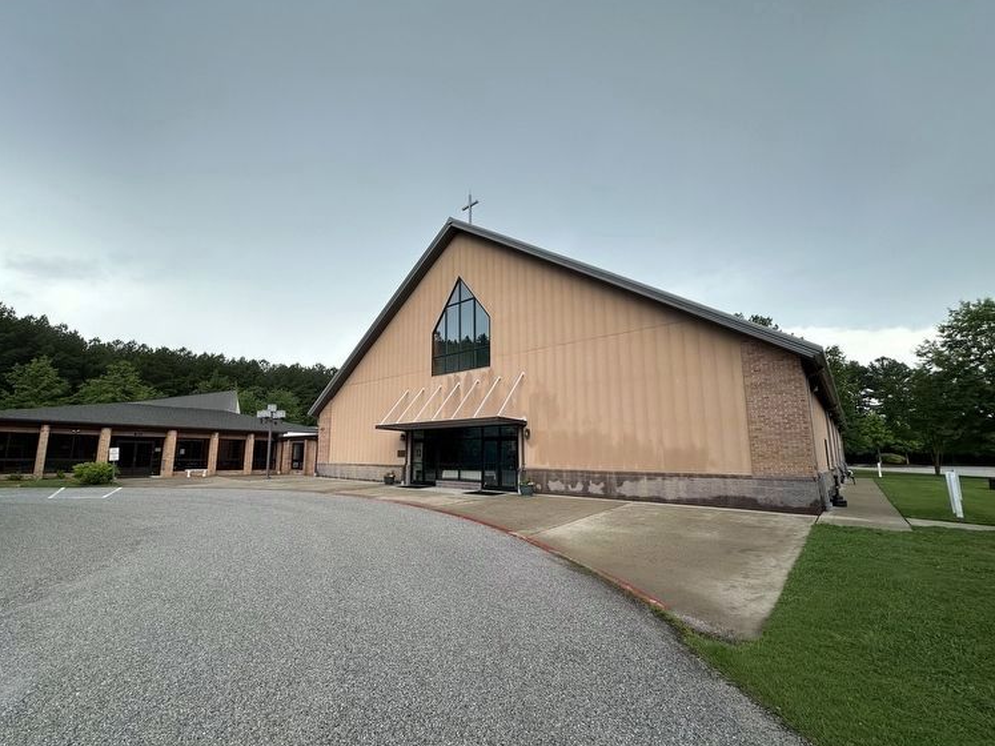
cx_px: 464
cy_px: 392
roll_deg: -0.4
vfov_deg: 81.7
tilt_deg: +9.3
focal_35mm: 15
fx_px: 431
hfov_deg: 98.0
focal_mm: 2.22
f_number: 2.2
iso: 40
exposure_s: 1/445
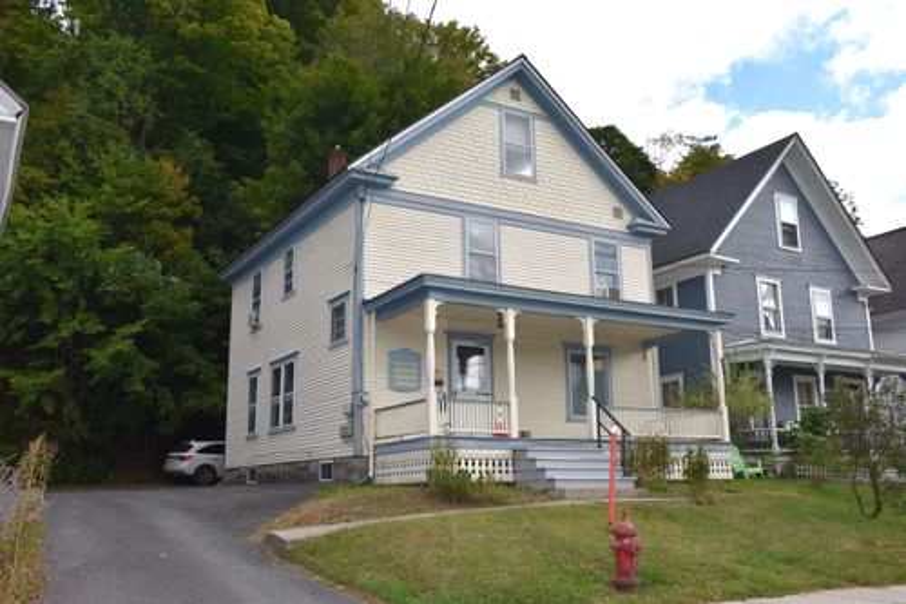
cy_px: 302
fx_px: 868
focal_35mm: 34
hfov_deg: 55.1
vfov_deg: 38.3
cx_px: 453
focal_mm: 23
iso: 100
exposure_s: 1/200
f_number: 7.1
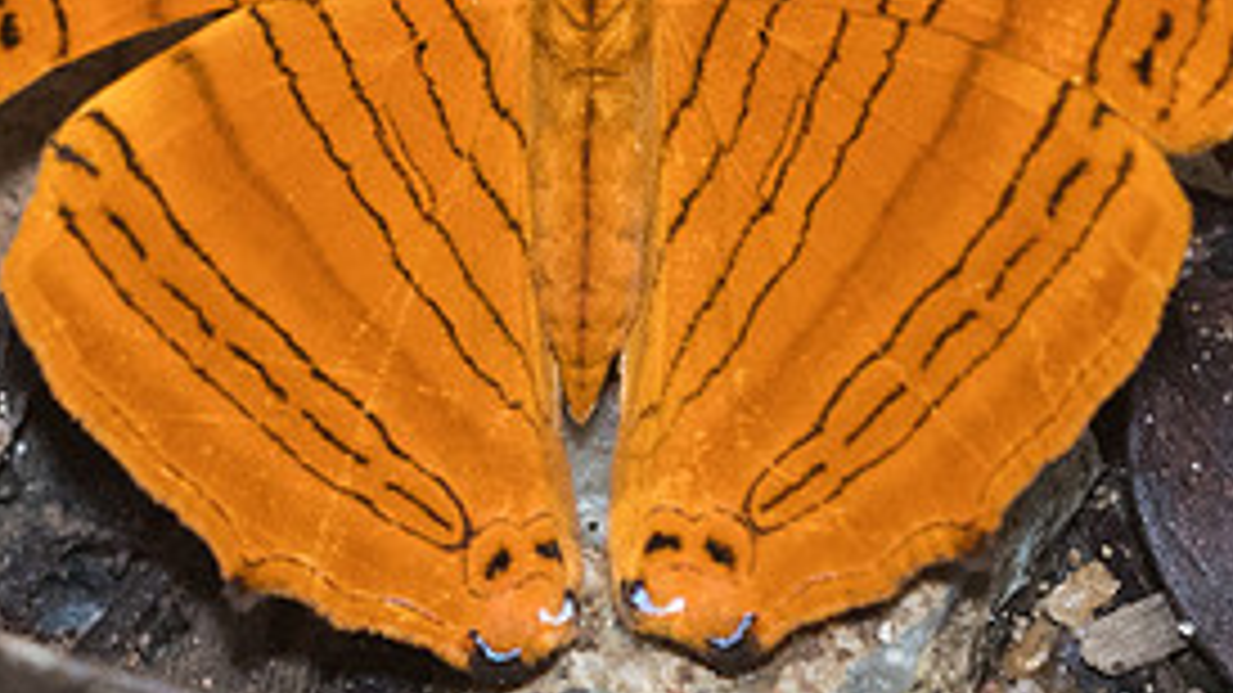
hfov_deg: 1.7
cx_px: 674
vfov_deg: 1.0
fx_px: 41481
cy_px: -113
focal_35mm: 1269
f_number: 5.6
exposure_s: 1/250
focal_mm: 150
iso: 800
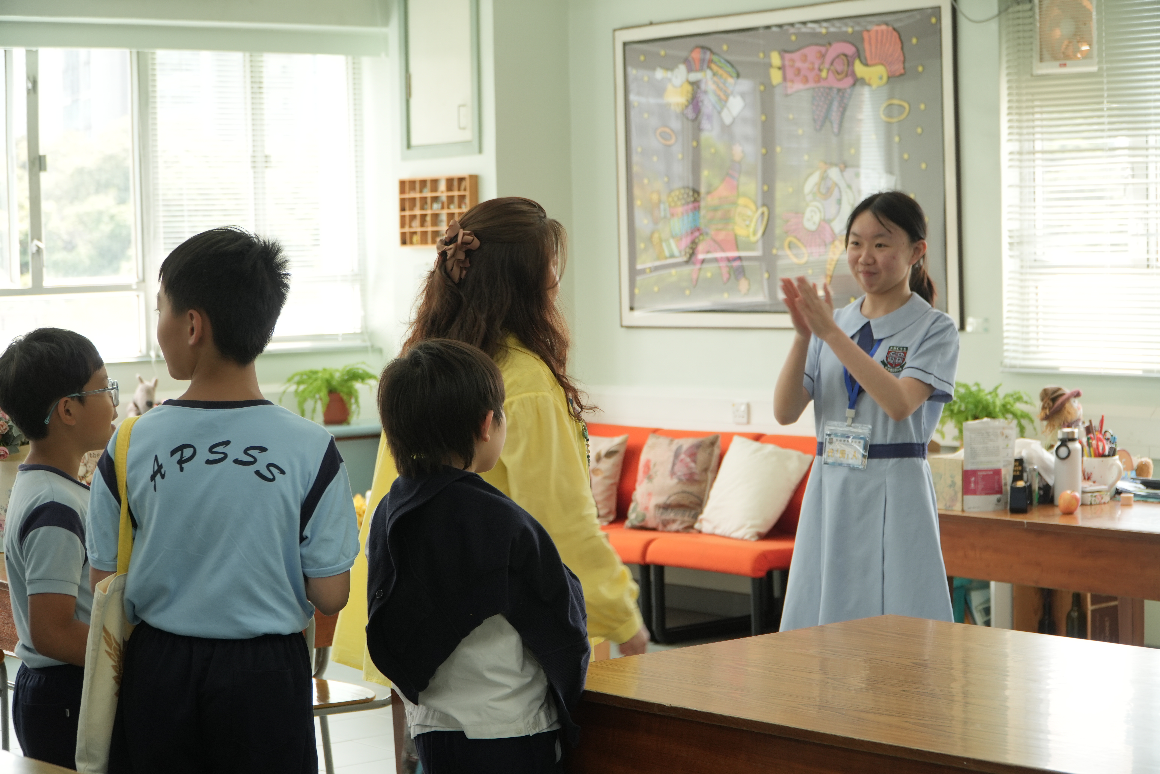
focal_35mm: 68
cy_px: 387
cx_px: 580
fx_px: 2175
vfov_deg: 20.2
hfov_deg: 29.9
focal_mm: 45
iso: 200
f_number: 4.5
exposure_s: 1/60
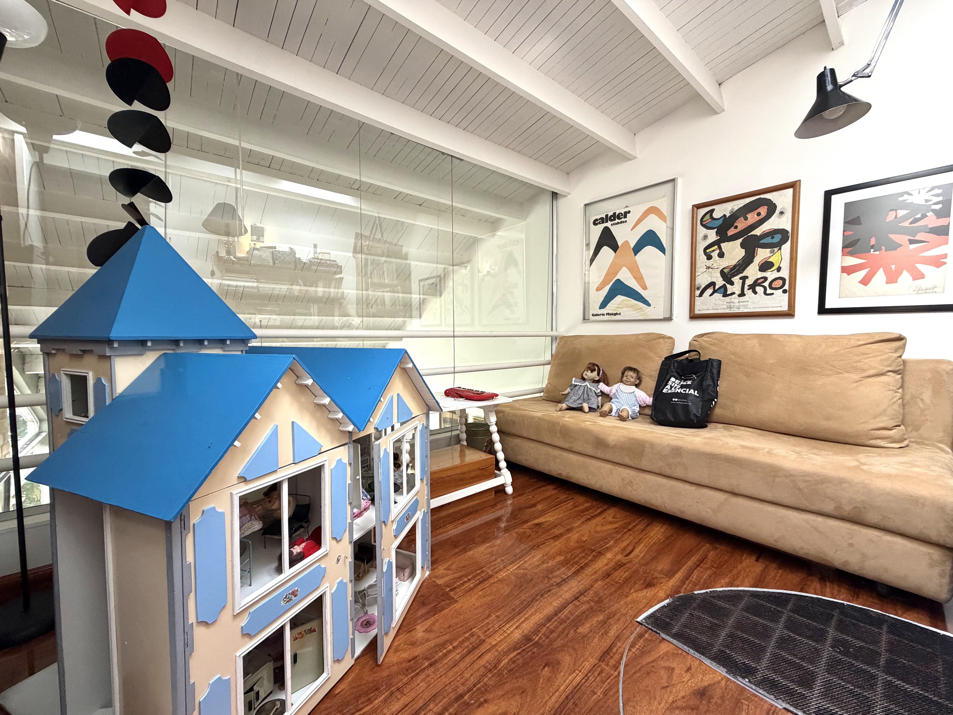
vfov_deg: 85.7
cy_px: 358
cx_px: 476
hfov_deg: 102.1
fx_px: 385
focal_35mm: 14
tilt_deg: -3.5
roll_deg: +0.3
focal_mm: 2.22
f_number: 2.2
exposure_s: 1/121
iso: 320
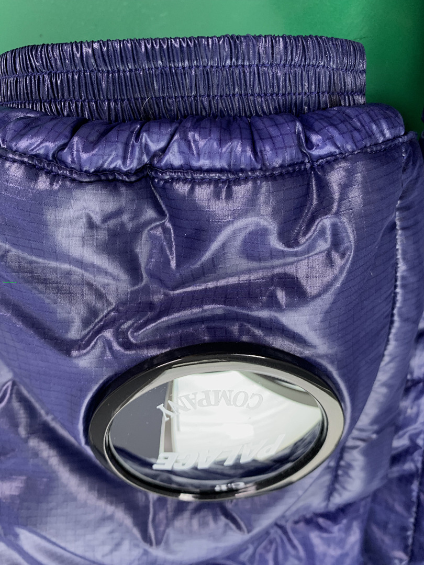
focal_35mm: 26
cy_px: 282
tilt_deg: -64.4
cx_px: 212
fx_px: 425
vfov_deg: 67.3
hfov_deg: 53.1
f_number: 1.8
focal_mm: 4.25
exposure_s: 1/60
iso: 160
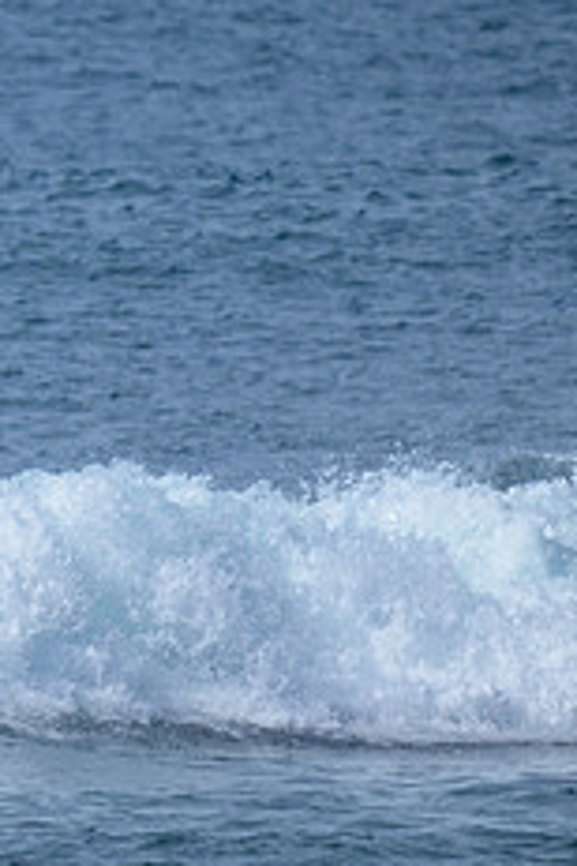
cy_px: 656
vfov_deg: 0.7
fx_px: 66422
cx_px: -526
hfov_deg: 0.5
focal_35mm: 2763
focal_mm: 800
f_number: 6.3
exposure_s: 1/2000
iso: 250
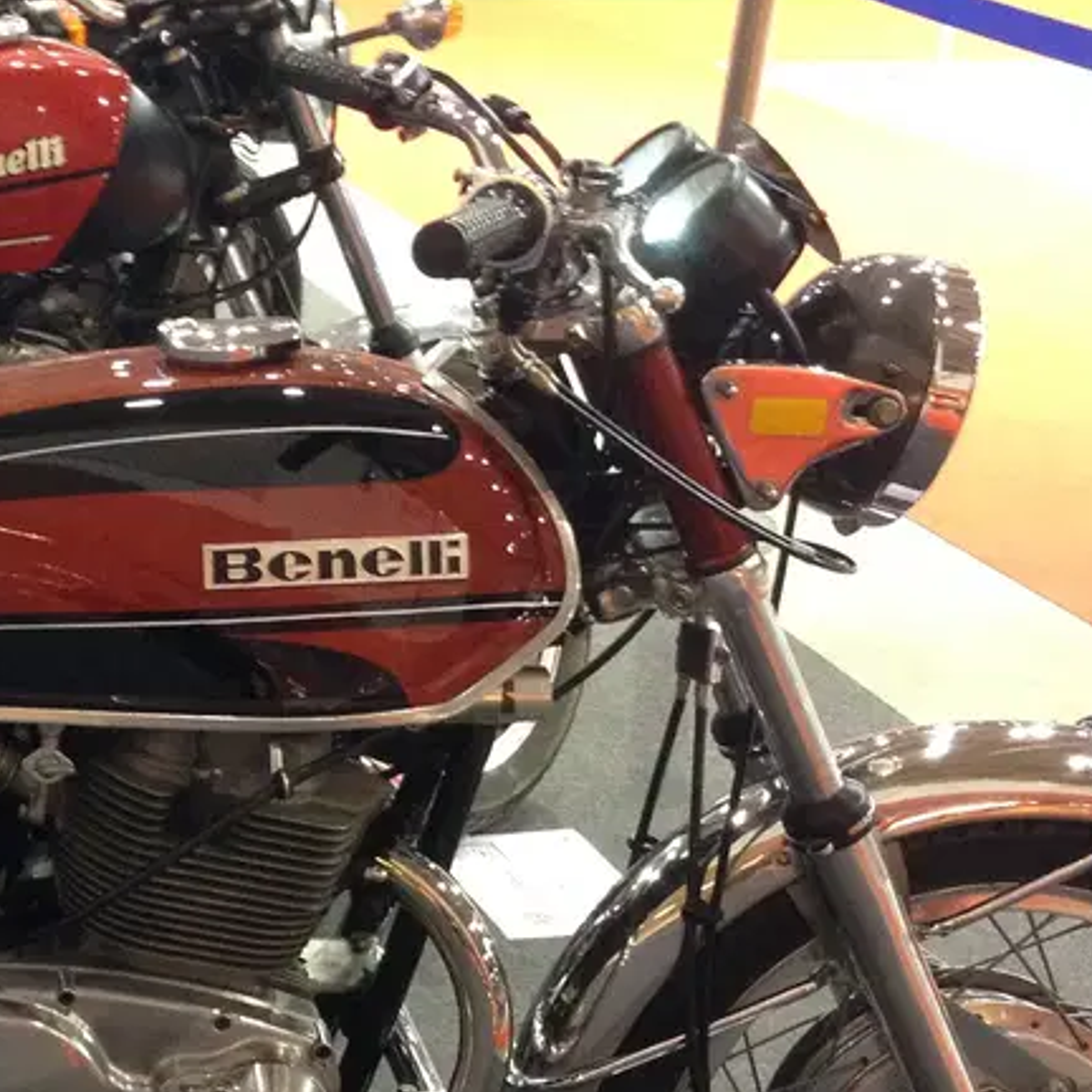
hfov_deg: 20.6
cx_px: -43
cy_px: 819
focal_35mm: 81
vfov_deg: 21.2
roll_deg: -0.6
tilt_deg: -25.2
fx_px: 2891
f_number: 2.4
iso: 320
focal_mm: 4.12
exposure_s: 1/20
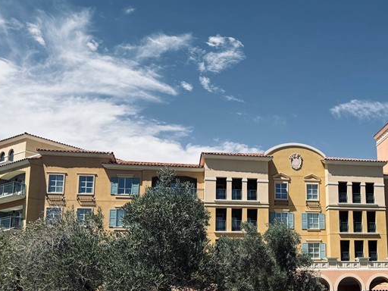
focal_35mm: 48
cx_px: 317
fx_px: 538
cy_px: 205
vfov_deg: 29.9
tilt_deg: +11.2
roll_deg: +1.4
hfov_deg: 38.0
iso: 80
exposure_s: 1/4608
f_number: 1.78
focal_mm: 6.76
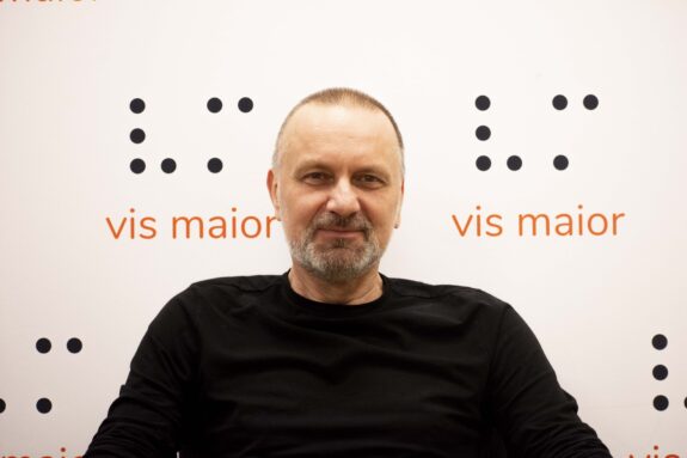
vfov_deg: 11.7
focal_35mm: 117
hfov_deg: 17.5
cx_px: 344
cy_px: 229
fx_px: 2232
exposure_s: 1/125
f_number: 7.1
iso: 1600
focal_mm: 78
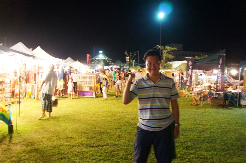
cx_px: 123
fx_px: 184
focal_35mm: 27
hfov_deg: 67.5
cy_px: 82
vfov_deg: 47.8
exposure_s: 1/5
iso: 1600
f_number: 3.5
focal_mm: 18
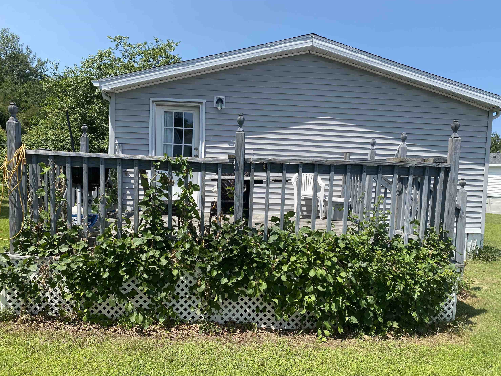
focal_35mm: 27
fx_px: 391
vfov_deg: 51.4
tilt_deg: -4.2
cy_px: 194
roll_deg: -2.3
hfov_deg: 65.3
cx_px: 252
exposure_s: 1/1927
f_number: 1.8
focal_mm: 4.25
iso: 32
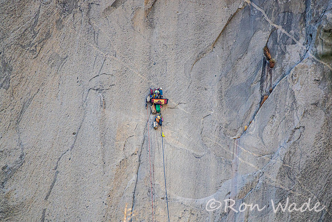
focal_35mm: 600
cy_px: 111
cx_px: 166
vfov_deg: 2.3
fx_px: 5534
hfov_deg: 3.4
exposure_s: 1/320
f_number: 4
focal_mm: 220
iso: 320
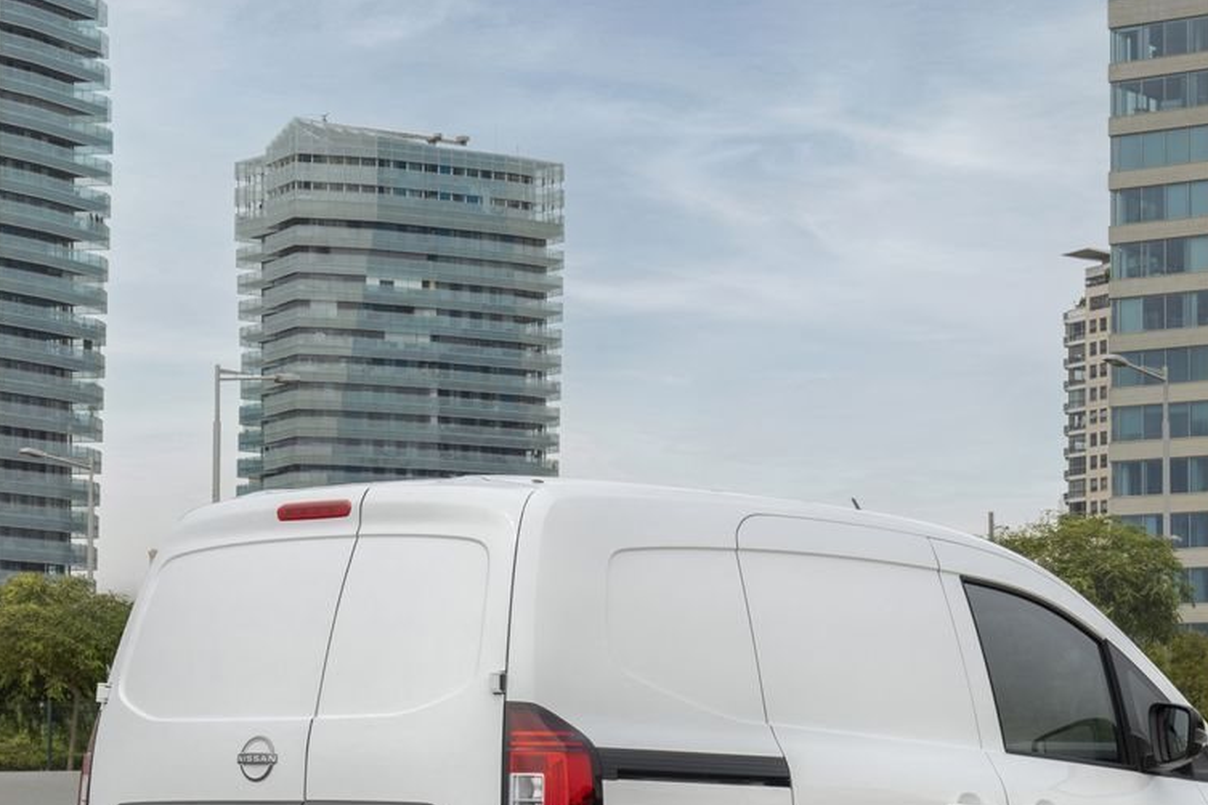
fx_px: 3422
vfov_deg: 13.4
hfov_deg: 20.0
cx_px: 762
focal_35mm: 102
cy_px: 594
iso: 160
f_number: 11
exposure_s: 1/60
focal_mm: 48
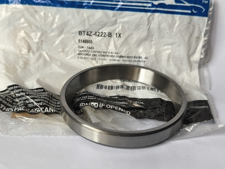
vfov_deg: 35.1
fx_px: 266
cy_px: 84
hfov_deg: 45.8
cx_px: 112
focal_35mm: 41
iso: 400
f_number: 1.65
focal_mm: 6.18
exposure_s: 1/50
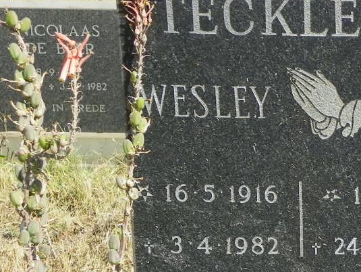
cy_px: 214
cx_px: 362
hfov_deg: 10.5
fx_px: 1941
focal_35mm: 186
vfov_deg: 8.0
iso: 64
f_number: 4.5
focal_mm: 14.7
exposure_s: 1/200
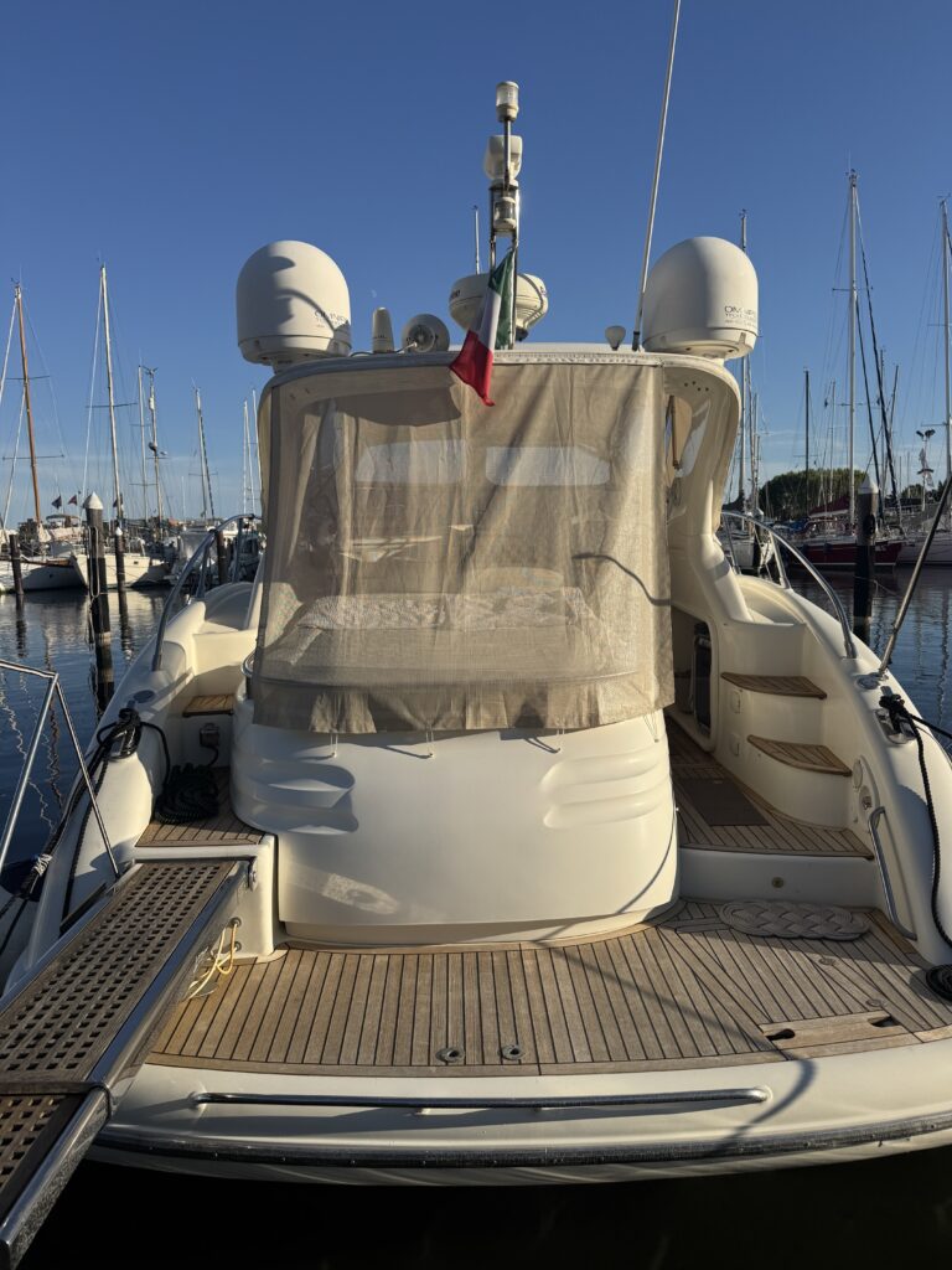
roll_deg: +1.4
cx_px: 476
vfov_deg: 71.6
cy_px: 635
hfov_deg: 56.8
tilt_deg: -6.0
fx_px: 880
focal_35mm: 24
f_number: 1.78
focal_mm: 6.76
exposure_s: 1/6410
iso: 80
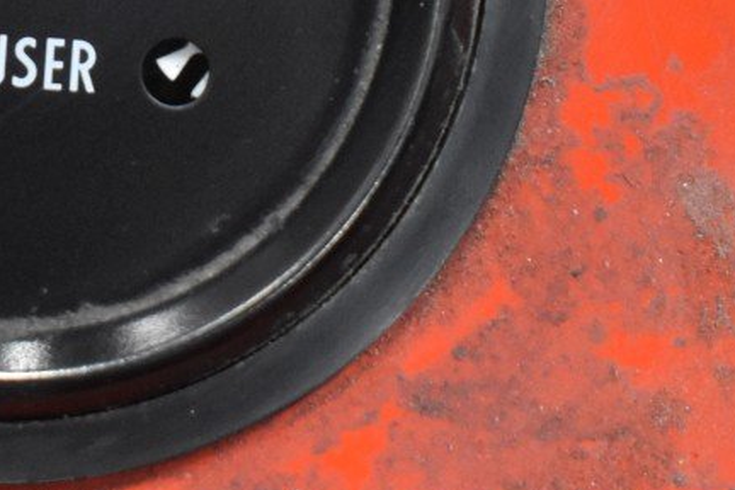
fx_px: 4083
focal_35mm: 200
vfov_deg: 6.8
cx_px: -58
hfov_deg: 10.2
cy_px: -138
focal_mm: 48
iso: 3200
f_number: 5.3
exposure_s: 1/60
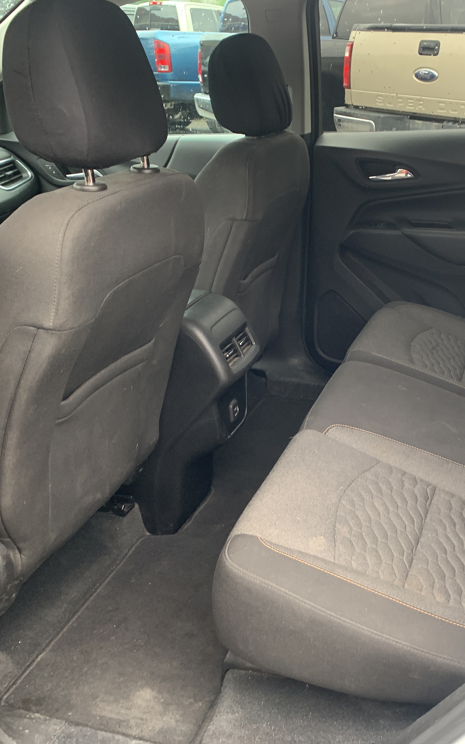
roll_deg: +2.2
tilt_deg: -26.2
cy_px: 370
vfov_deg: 52.7
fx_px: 750
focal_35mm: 37
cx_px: 361
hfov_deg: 33.6
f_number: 1.8
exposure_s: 1/64
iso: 100
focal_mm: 4.25
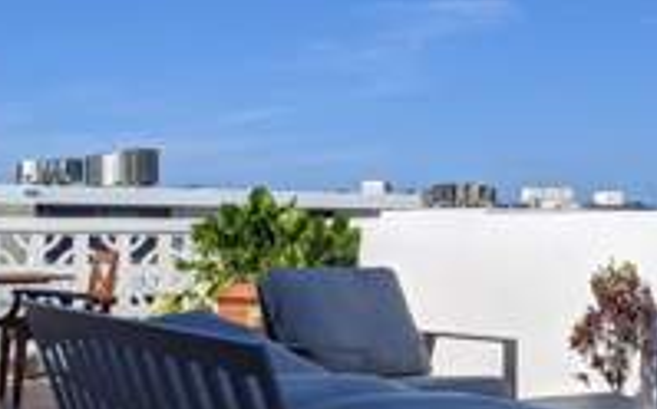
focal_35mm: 69
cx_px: 535
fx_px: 1234
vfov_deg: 18.8
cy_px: 219
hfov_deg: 29.1
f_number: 1.8
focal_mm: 4.44
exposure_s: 1/7812
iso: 74
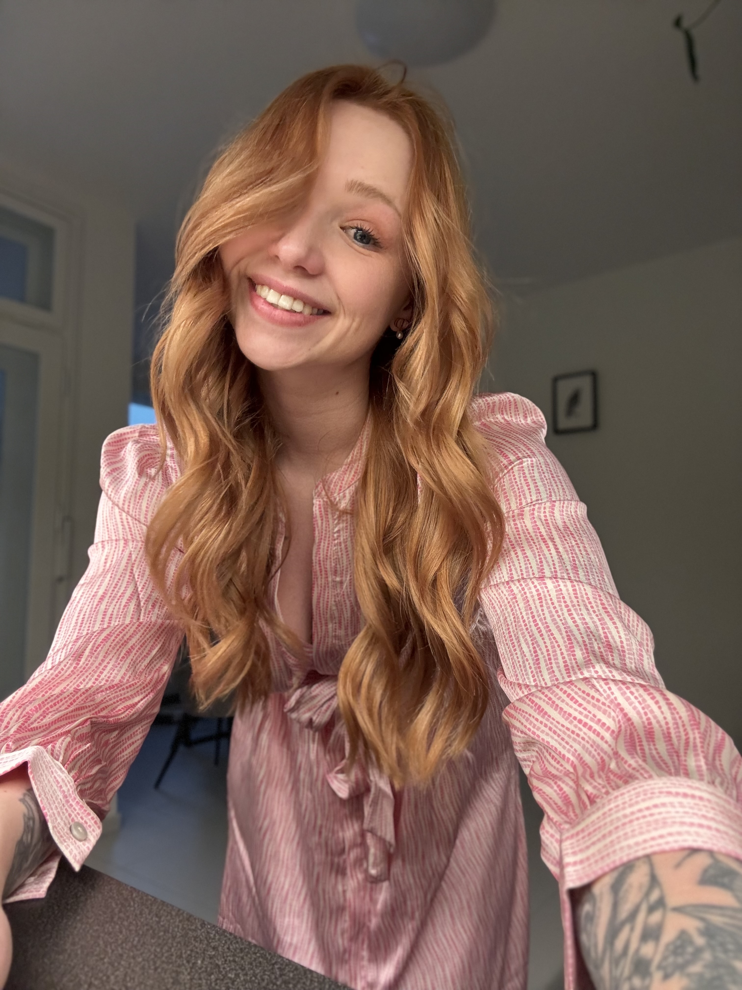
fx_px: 657
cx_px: 371
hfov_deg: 58.9
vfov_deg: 73.9
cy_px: 495
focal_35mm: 23
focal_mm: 2.69
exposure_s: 1/50
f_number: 1.9
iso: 250
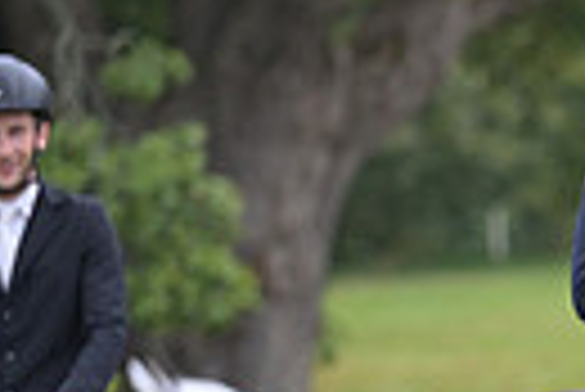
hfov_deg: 2.6
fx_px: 12656
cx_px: 1206
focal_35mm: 778
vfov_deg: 1.8
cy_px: 633
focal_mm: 175
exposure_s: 1/1250
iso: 1400
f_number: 4
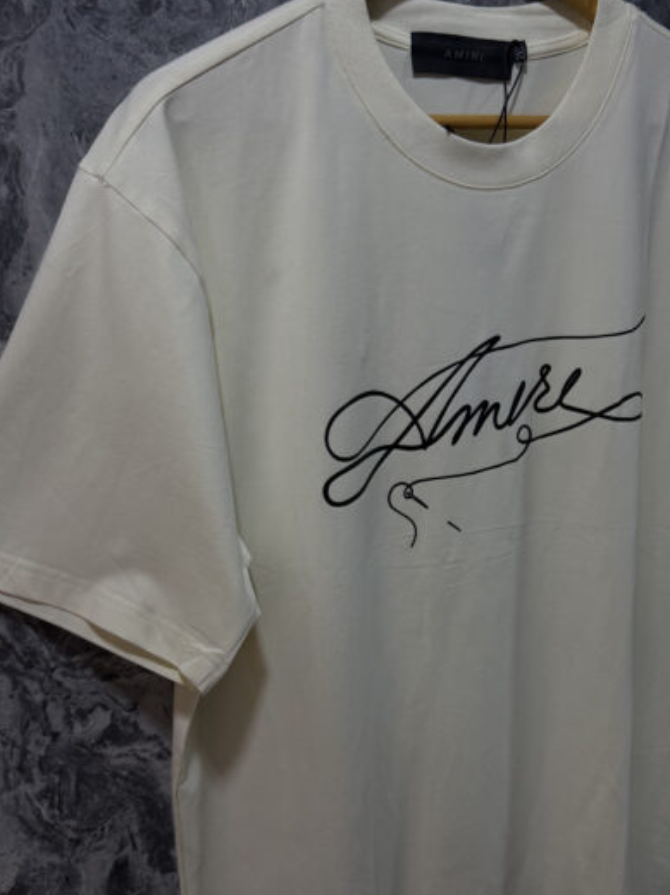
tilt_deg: -15.6
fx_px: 955
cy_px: 516
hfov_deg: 38.4
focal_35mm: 37
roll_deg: -1.1
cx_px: 422
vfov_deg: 50.0
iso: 125
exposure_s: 1/120
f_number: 1.78
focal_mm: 6.76
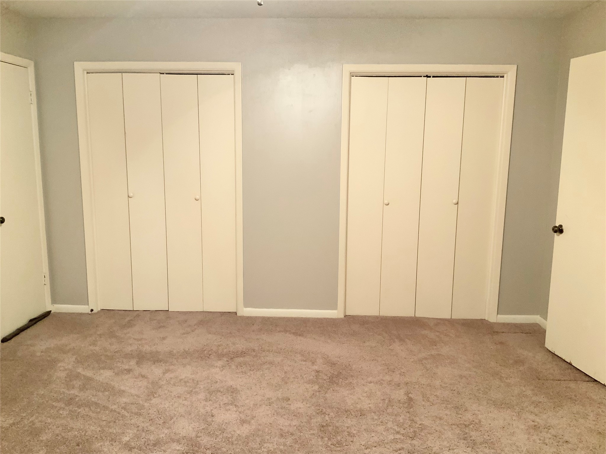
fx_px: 508
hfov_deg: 61.7
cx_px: 303
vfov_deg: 48.2
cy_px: 227
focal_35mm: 29
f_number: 1.8
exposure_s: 1/40
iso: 200
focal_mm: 3
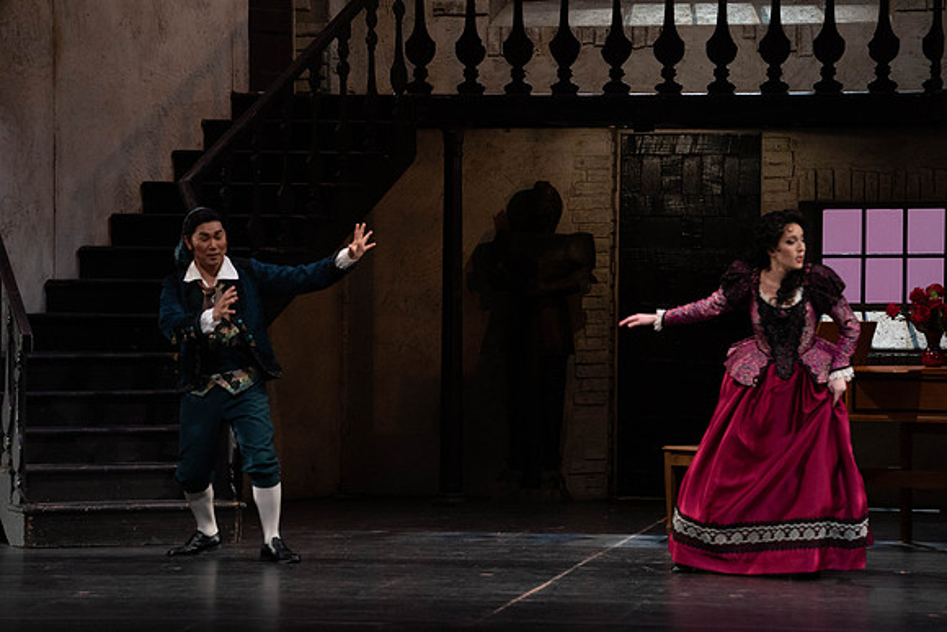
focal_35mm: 171
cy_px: 316
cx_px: 474
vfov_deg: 8.0
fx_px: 4499
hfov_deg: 12.0
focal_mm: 171
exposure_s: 1/250
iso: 3200
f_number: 8
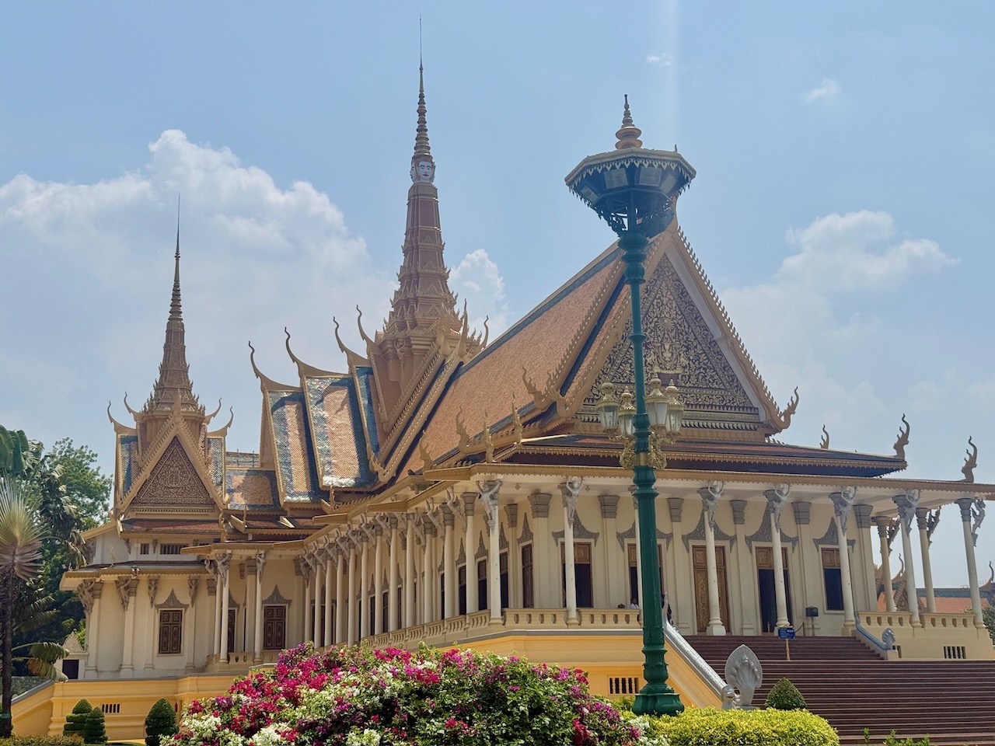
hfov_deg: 39.7
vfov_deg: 30.3
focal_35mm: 48
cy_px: 373
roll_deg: +1.4
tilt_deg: +14.6
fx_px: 1380
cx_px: 498
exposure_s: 1/11364
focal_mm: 6.76
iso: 64
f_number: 1.78
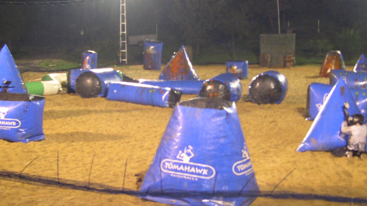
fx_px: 555
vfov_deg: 21.1
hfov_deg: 36.6
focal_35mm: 57
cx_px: 179
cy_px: 100
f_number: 2.8
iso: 264
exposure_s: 1/3.5
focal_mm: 8
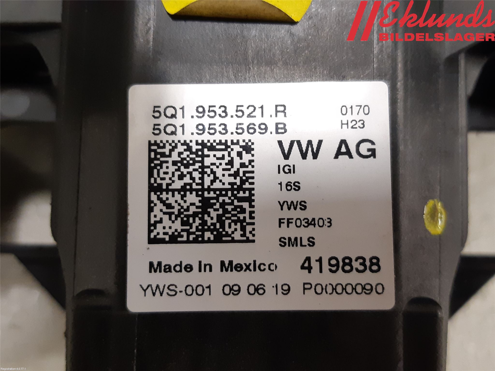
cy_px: 186
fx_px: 372
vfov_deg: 53.1
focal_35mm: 26
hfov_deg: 67.3
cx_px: 248
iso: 200
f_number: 1.7
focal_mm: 3.93
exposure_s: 1/33
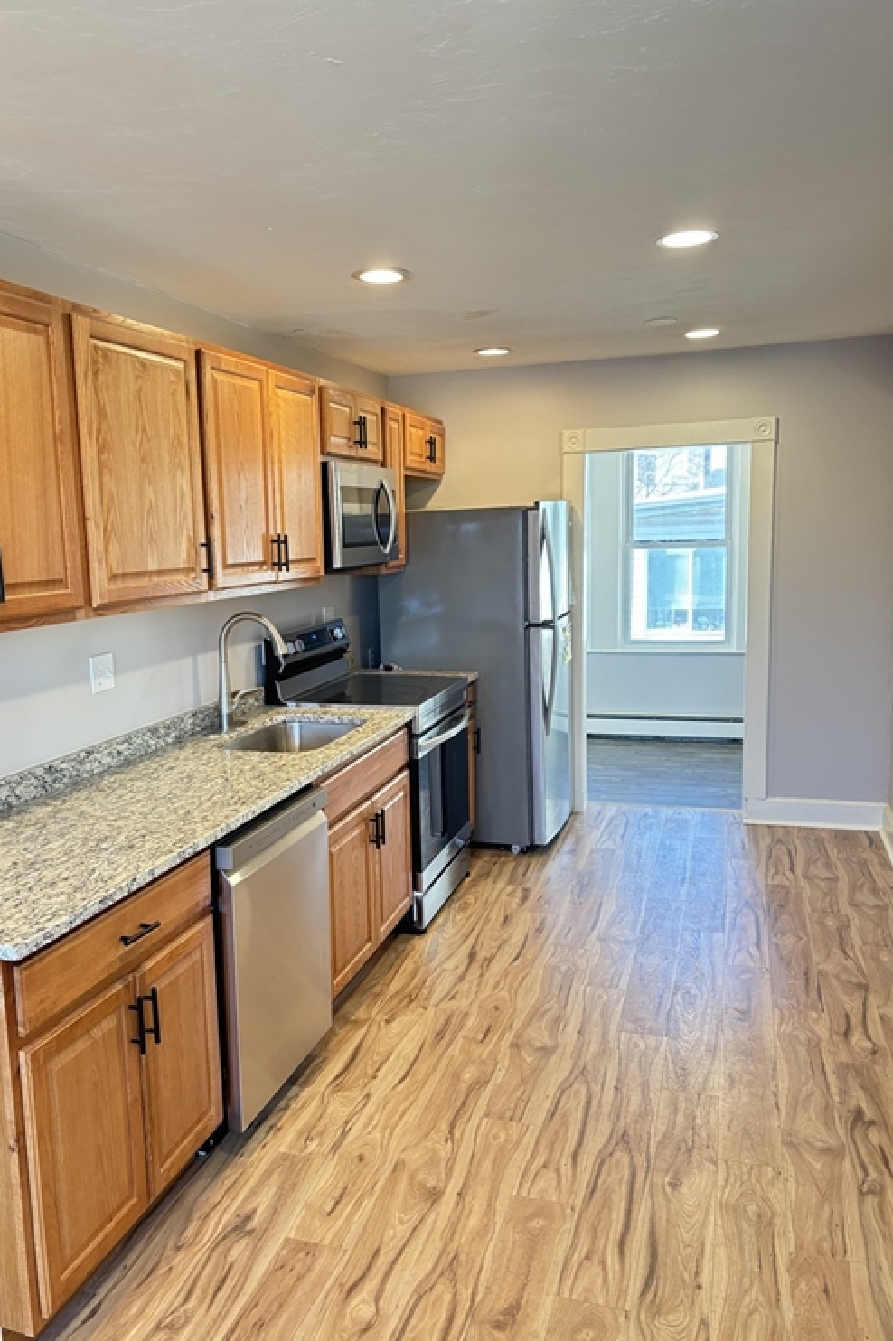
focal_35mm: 28
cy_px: 690
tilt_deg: -9.4
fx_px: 1043
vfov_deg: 65.5
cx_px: 380
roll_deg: +1.5
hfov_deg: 46.2
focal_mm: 5.96
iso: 200
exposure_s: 1/60
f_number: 1.6
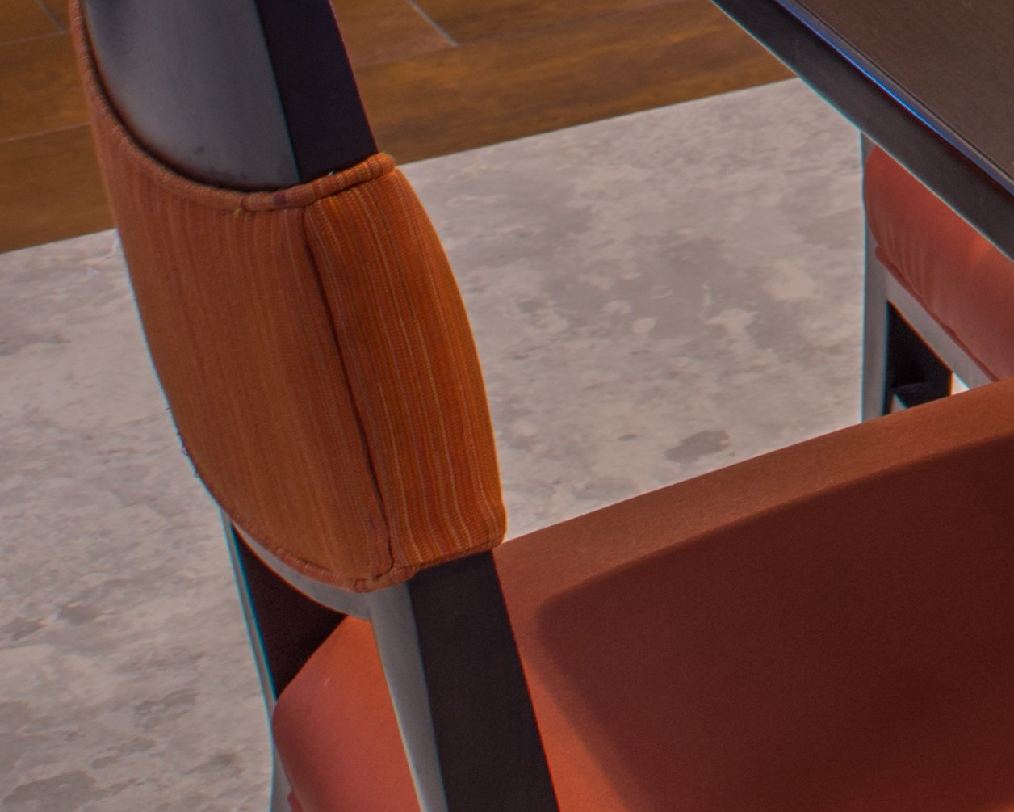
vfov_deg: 11.0
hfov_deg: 11.2
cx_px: 2693
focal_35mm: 132
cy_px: -570
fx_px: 3962
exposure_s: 1/2.5
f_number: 8
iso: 100
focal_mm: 24
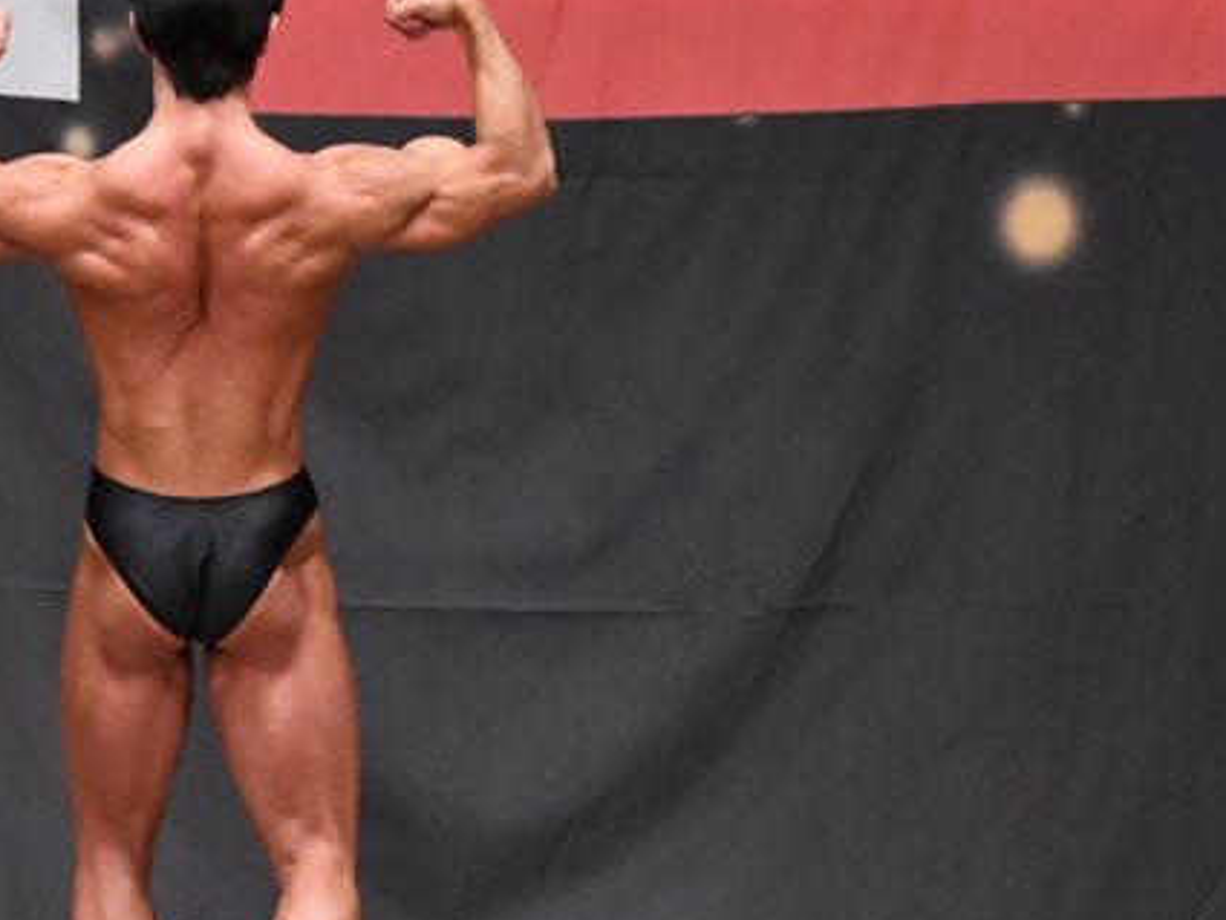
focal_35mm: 394
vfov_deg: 3.8
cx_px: 117
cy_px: 548
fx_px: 13958
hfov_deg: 5.0
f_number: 5.6
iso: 6400
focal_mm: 150
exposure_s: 1/400
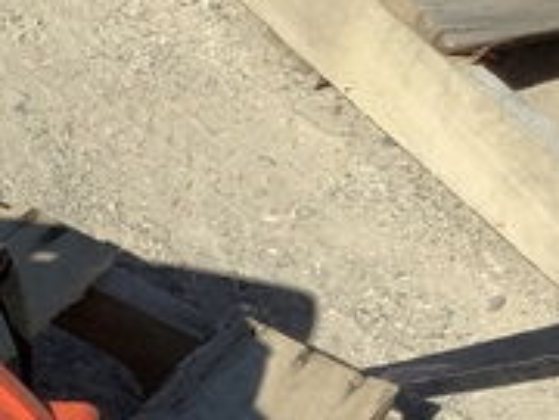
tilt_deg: -52.4
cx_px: -578
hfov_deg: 13.1
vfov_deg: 11.1
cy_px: 624
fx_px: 2083
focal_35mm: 129
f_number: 2.4
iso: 25
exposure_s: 1/1456
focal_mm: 3.3
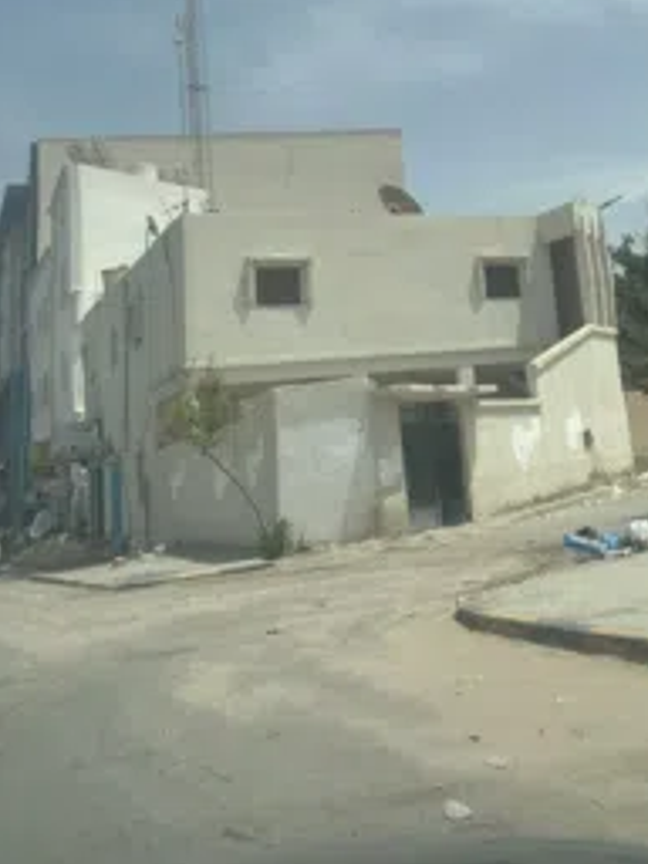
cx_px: 564
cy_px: 130
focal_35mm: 50
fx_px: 1248
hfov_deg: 28.2
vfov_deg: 36.4
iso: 80
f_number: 1.78
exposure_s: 1/5525
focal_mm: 6.86
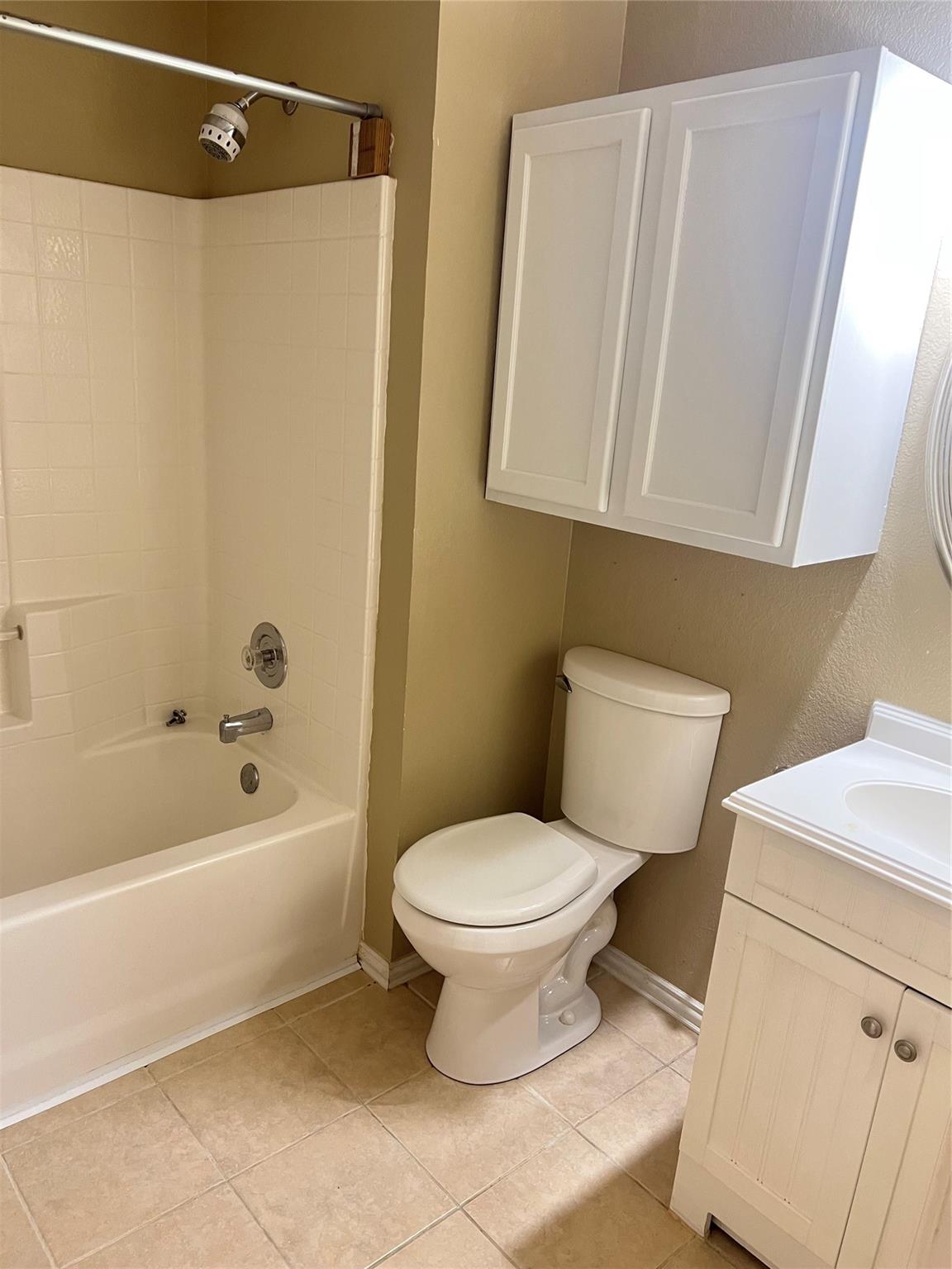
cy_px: 634
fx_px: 953
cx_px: 476
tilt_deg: -16.5
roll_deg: -3.5
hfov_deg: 53.1
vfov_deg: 67.3
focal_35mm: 26
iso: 160
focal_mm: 5.7
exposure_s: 1/60
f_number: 1.5
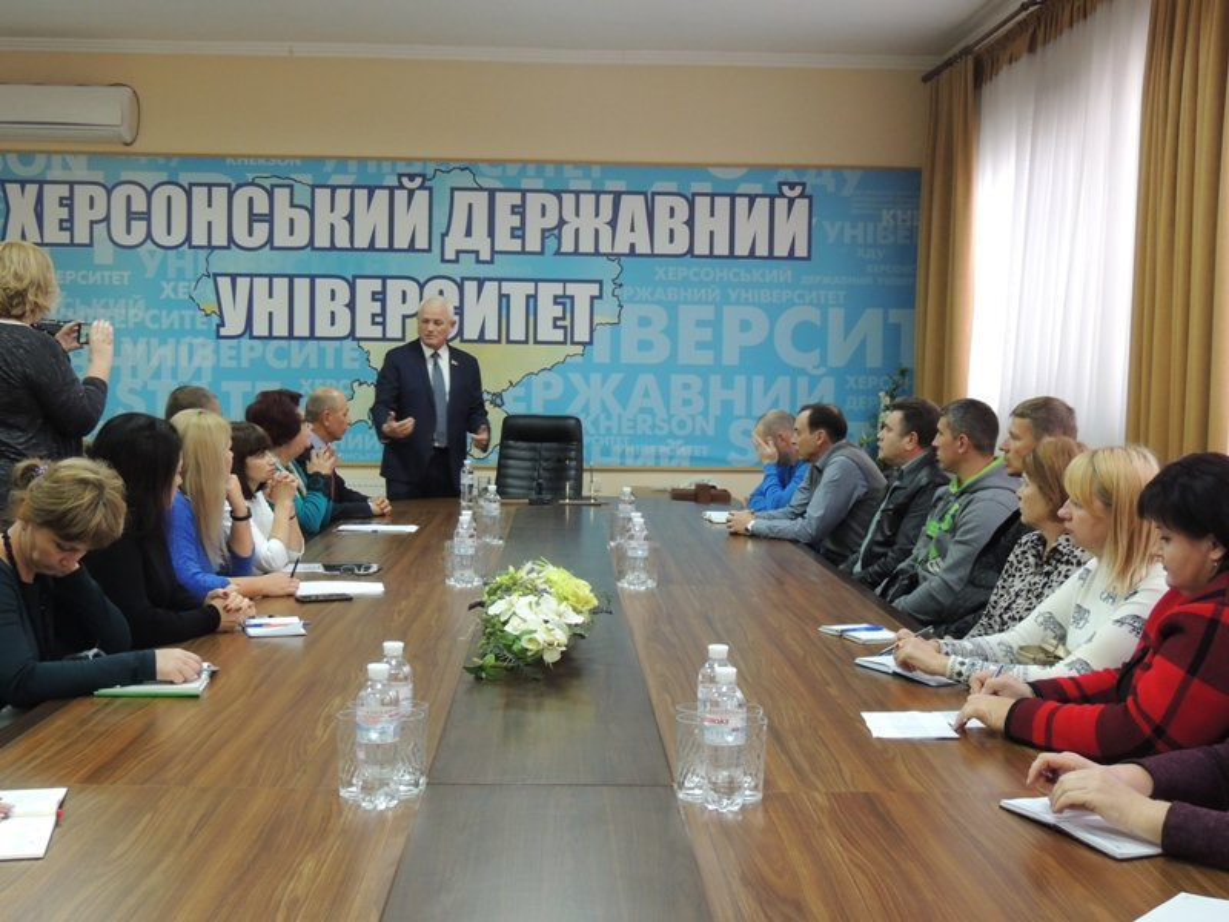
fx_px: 1527
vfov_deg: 33.6
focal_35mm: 43
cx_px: 614
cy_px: 461
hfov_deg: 43.9
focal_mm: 7.6
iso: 400
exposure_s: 1/15
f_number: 3.4
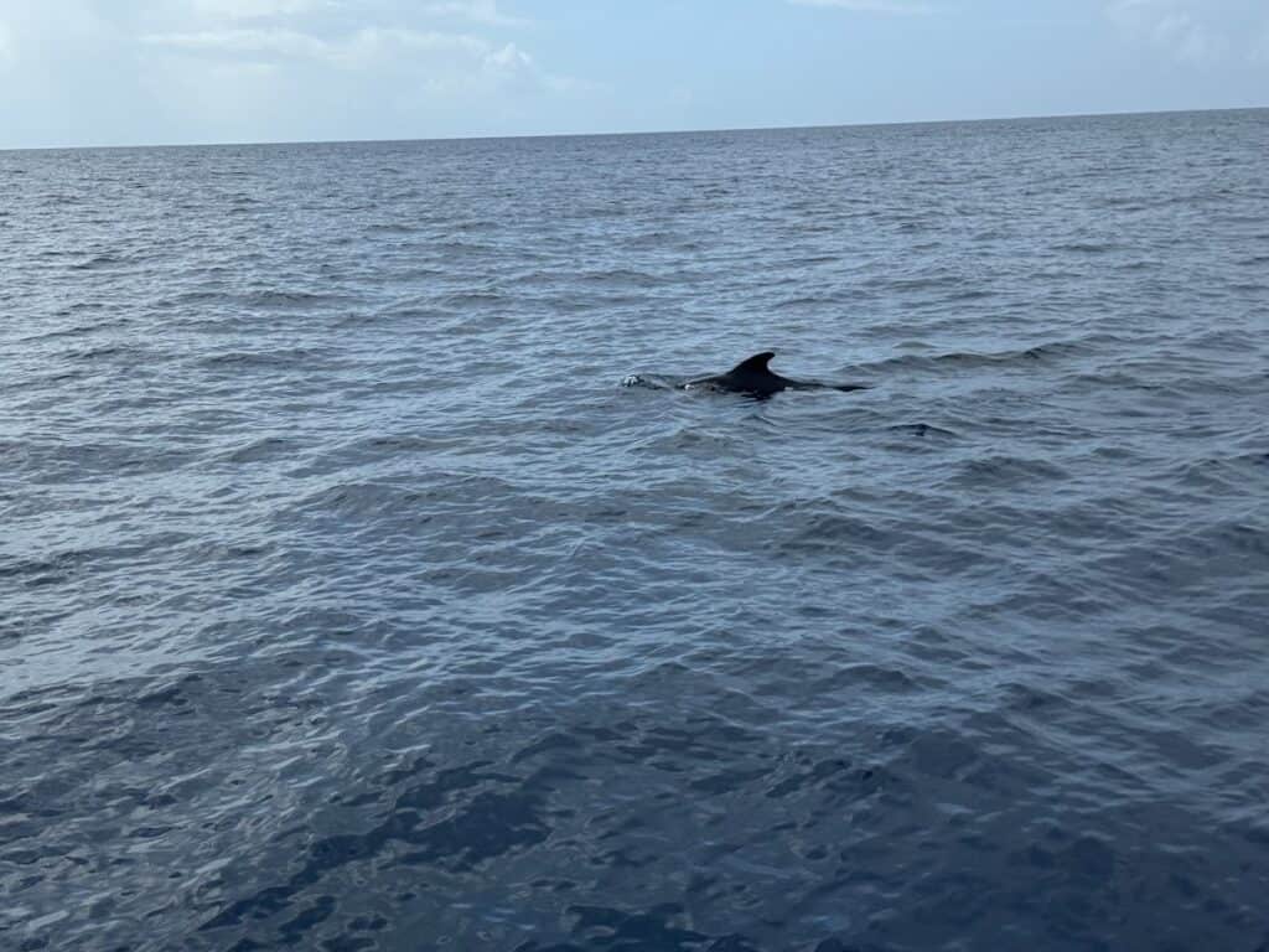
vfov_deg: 30.3
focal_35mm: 48
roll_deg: +1.7
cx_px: 634
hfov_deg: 39.7
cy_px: 476
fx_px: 1760
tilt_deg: -9.8
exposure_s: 1/5848
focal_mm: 6.76
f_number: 1.78
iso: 64
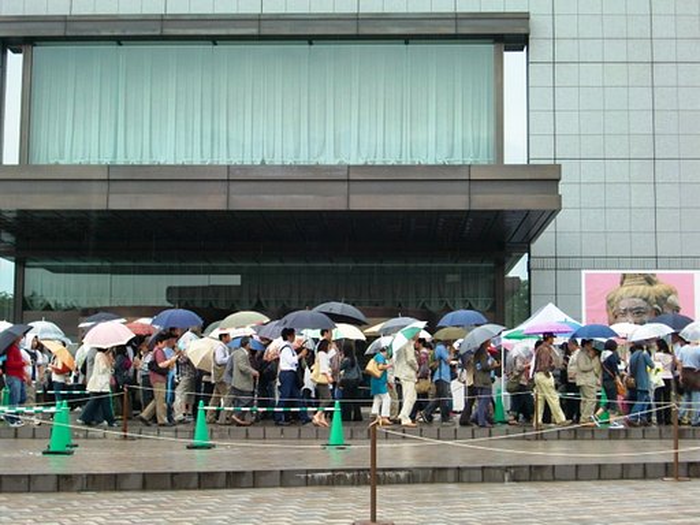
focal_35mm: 66
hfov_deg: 29.4
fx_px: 1335
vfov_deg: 22.3
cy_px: 262
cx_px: 350
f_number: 4.1
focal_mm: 11.7
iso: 64
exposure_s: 1/125
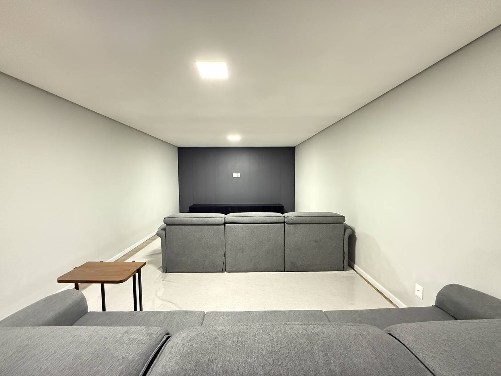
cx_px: 250
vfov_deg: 85.7
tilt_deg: -3.8
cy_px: 188
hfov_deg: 102.1
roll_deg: +0.3
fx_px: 203
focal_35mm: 14
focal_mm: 2.22
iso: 1000
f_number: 2.2
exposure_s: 1/40
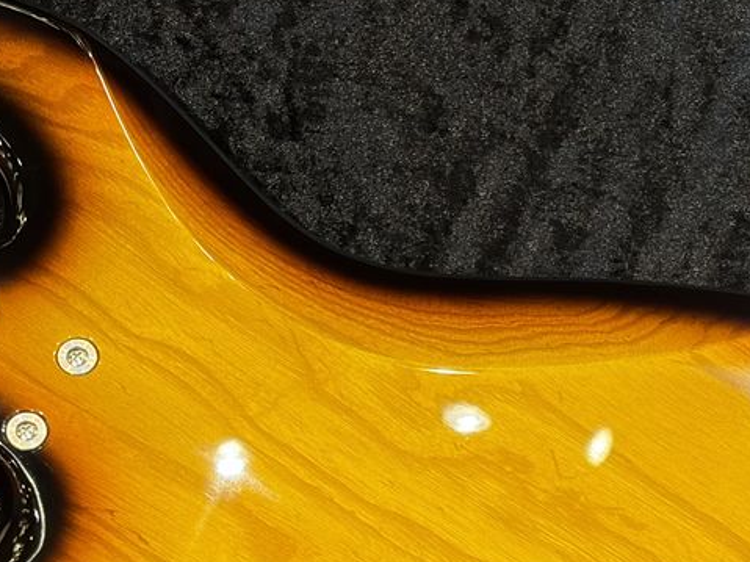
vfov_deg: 10.5
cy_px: 606
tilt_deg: -68.7
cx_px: 229
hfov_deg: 14.2
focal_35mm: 139
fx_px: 3011
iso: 100
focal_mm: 5.96
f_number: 1.6
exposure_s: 1/60
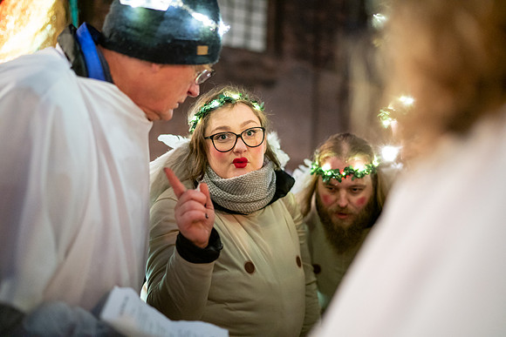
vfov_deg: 37.9
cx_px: 253
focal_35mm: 35
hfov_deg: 54.4
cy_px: 168
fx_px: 492
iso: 4000
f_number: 1.4
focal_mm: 35
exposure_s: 1/100
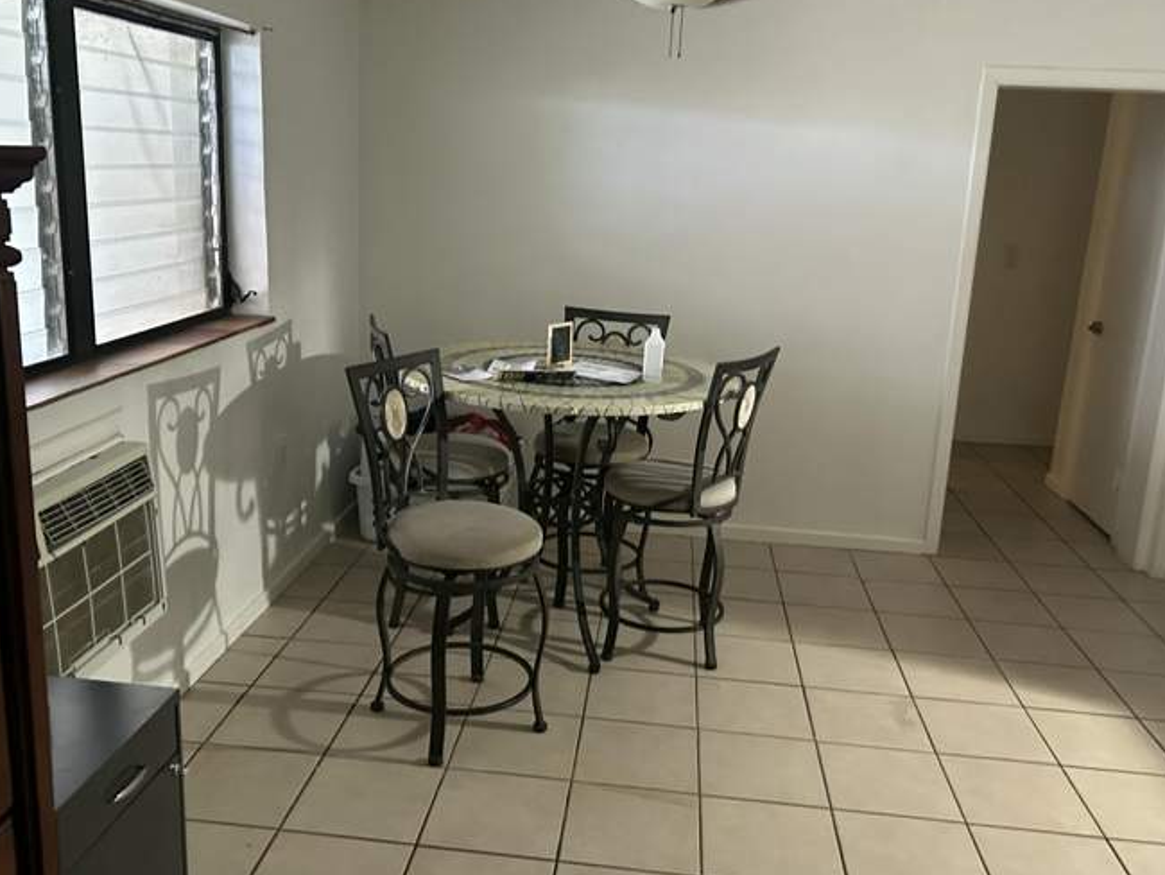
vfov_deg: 44.2
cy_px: 427
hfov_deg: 56.8
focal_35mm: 32
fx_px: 1077
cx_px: 545
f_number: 1.5
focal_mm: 5.7
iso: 500
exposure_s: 1/40
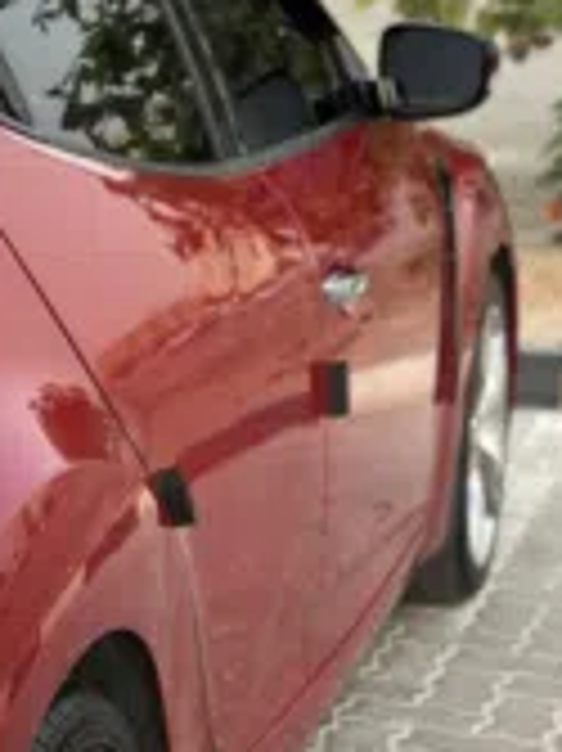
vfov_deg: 17.1
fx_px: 2493
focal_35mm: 115
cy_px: 518
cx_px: -13
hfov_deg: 12.7
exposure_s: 1/433
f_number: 1.78
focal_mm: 6.86
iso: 80
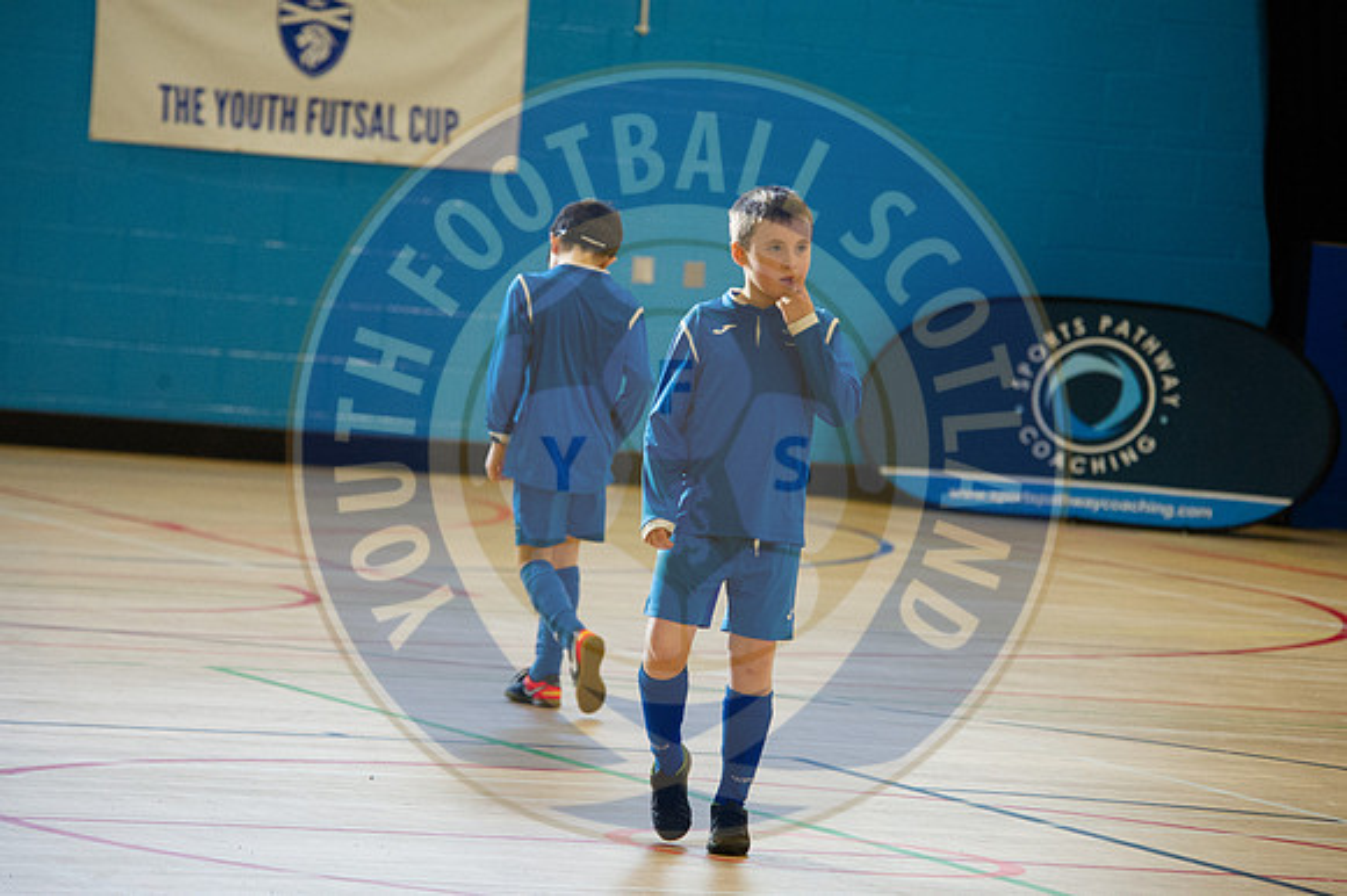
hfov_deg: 9.0
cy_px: 448
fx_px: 8601
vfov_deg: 6.0
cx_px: 674
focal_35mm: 230
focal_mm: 230
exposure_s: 1/320
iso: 8000
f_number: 5.6
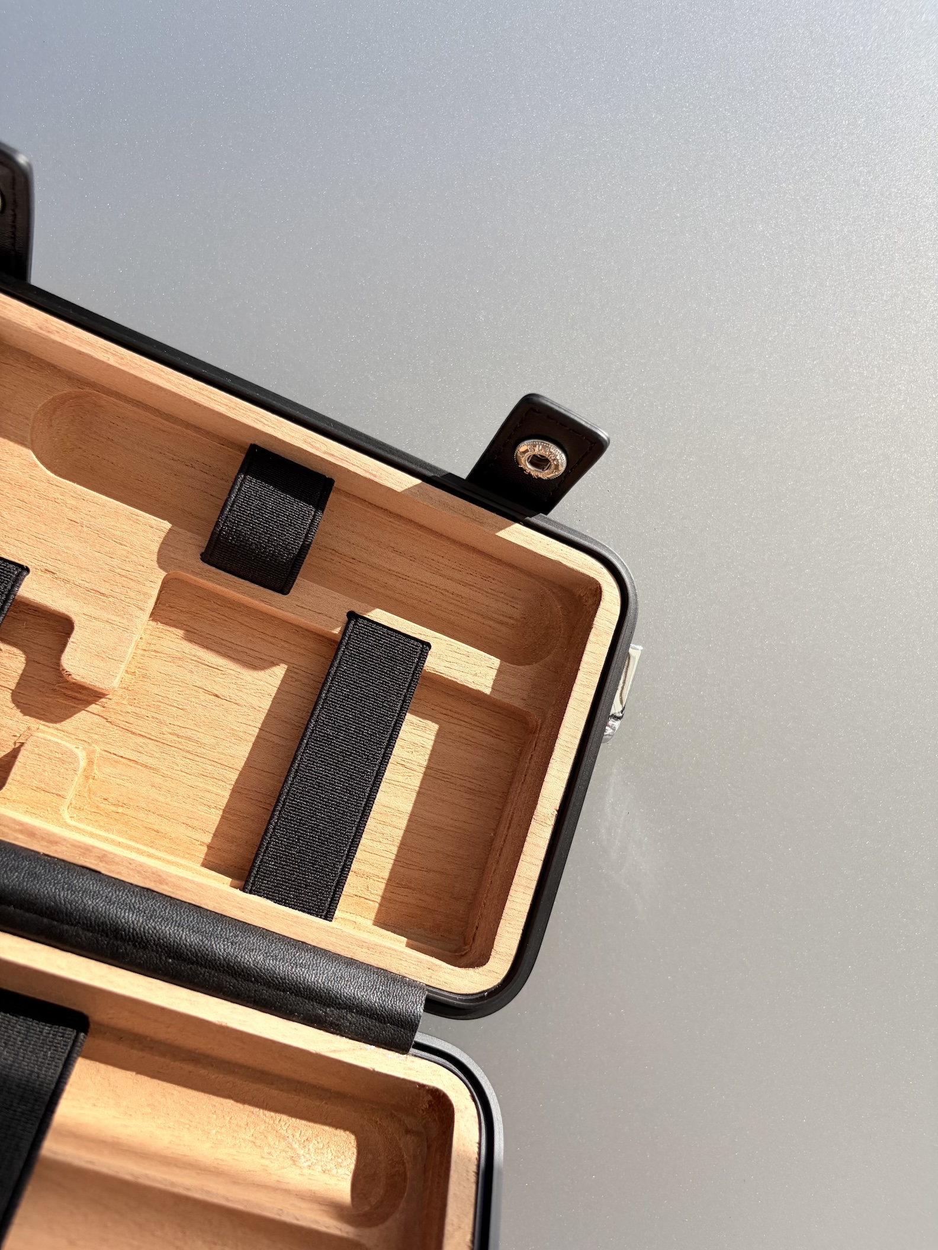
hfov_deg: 53.1
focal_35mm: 26
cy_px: 625
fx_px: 939
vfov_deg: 67.3
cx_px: 469
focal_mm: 5.96
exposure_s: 1/4608
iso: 64
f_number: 1.6
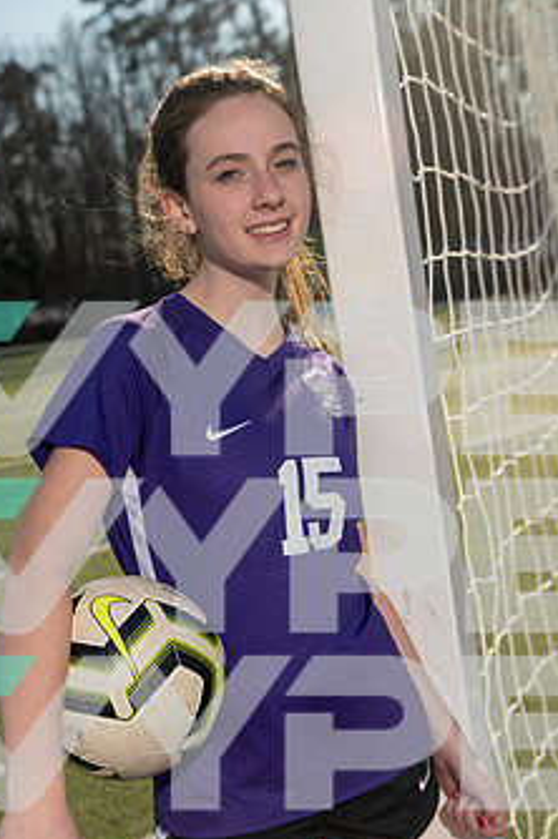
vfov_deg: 34.2
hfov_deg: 23.3
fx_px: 1351
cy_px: 558
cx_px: 261
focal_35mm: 58
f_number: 4.5
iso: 200
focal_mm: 43
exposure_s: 1/250
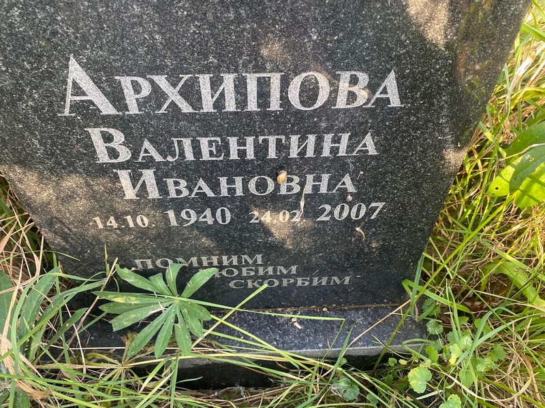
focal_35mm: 26
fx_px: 409
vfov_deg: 53.1
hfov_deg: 67.3
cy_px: 204
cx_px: 272
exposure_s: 1/121
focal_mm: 4.25
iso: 125
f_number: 1.8
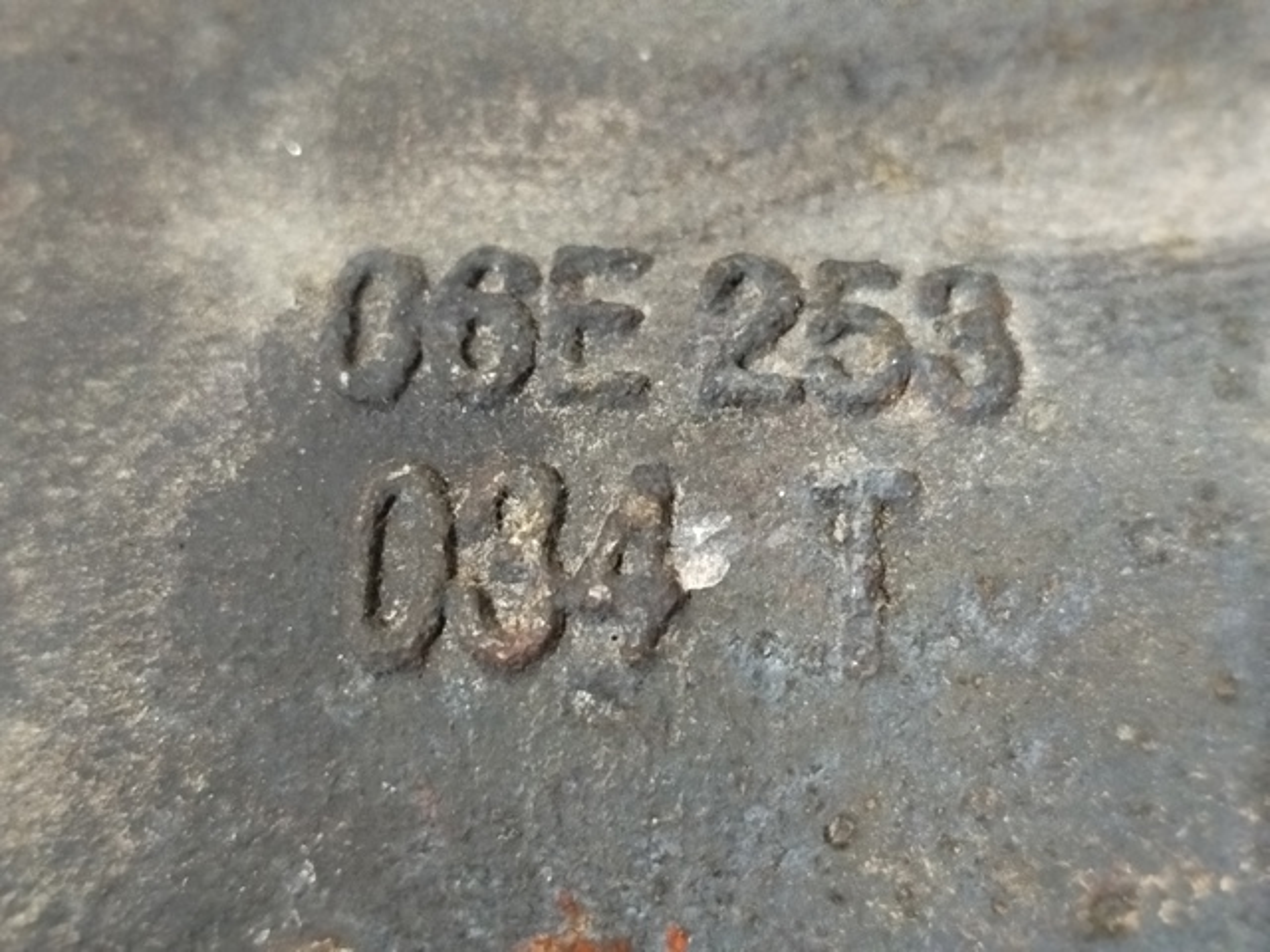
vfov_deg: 30.3
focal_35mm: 48
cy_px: 476
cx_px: 635
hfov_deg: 39.7
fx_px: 1761
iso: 1600
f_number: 1.7
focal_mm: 5.31
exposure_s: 1/17
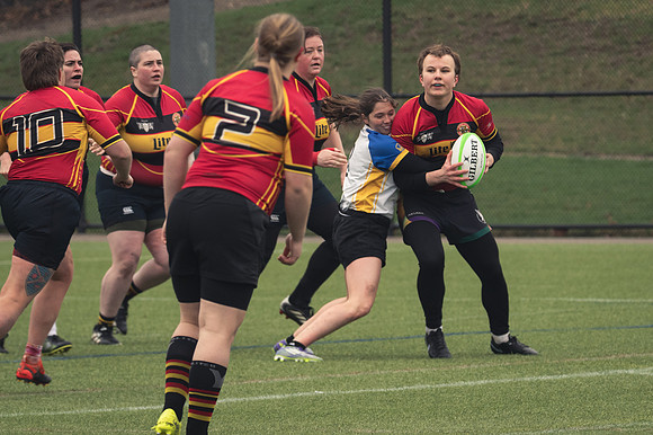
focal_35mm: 560
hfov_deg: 3.7
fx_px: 10150
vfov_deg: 2.5
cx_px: 405
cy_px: 270
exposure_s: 1/800
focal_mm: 300
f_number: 6.3
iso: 1000
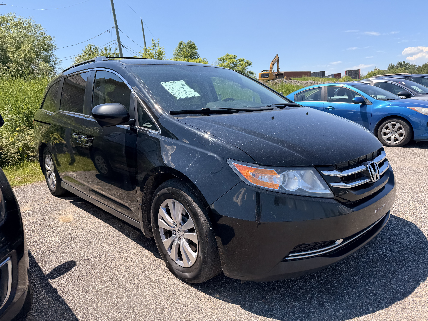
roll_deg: +2.1
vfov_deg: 56.8
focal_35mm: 24
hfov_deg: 71.6
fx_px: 297
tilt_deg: -4.3
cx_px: 214
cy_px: 160
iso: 80
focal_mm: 6.76
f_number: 1.78
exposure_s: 1/3145
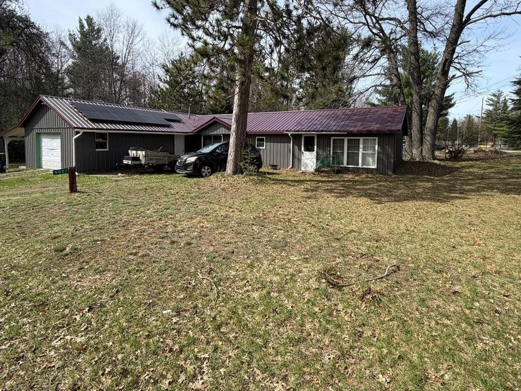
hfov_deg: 84.7
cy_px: 158
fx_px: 286
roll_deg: +0.2
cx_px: 254
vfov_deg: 68.0
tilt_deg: -3.5
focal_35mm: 19
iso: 32
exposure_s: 1/770
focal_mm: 2.22
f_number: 2.2
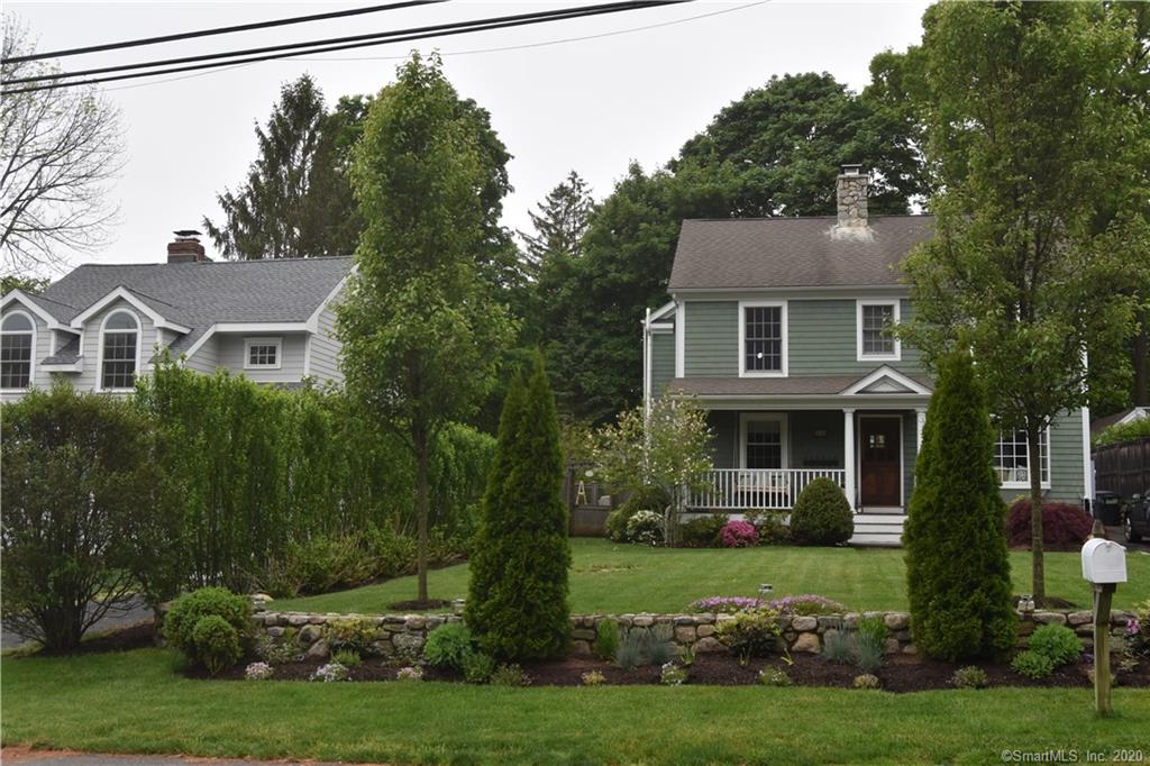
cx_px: 575
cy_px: 383
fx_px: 1150
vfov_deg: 36.8
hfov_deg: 53.1
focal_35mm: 36
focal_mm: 24
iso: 400
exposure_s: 1/500
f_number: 8
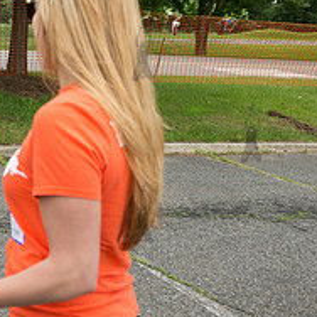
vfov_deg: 27.3
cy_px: 132
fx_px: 653
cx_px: -76
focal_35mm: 63
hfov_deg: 24.4
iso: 200
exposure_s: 1/400
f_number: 5
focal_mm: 24
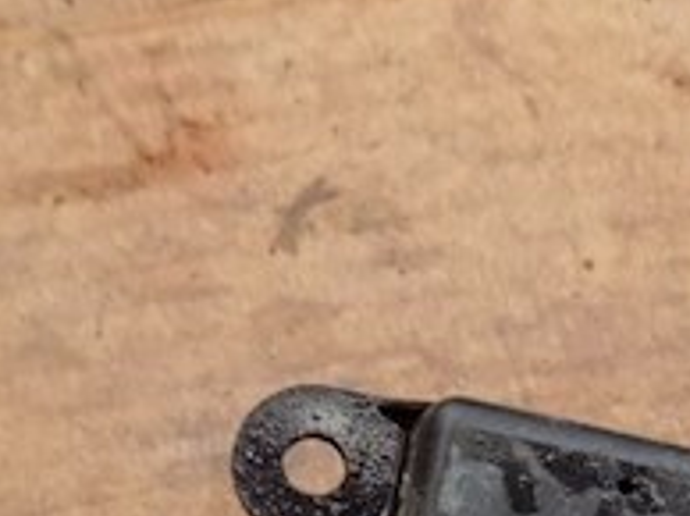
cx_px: 736
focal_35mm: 76
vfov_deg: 17.9
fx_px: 1513
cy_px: 701
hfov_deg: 24.2
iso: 360
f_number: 3.1
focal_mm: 4
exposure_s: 1/250
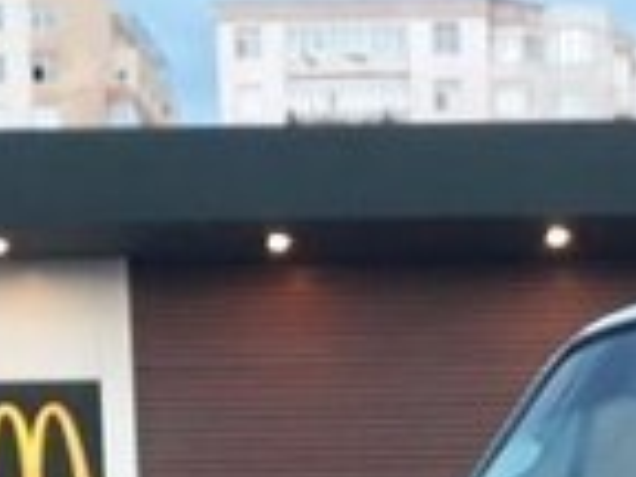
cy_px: 1036
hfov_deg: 15.6
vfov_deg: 10.7
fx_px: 2278
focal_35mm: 124
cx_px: 658
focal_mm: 3.71
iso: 200
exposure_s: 1/25
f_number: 1.7
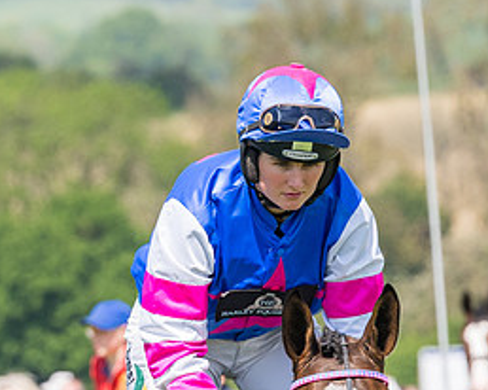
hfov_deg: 2.4
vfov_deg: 1.9
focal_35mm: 803
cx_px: 320
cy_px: 263
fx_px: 11589
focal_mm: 160
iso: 200
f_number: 5
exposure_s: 1/1000
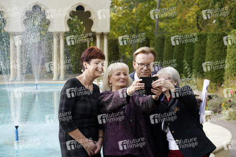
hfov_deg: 23.9
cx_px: 118
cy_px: 78
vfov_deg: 16.0
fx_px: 557
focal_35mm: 85
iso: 200
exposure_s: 1/320
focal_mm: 85
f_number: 6.3
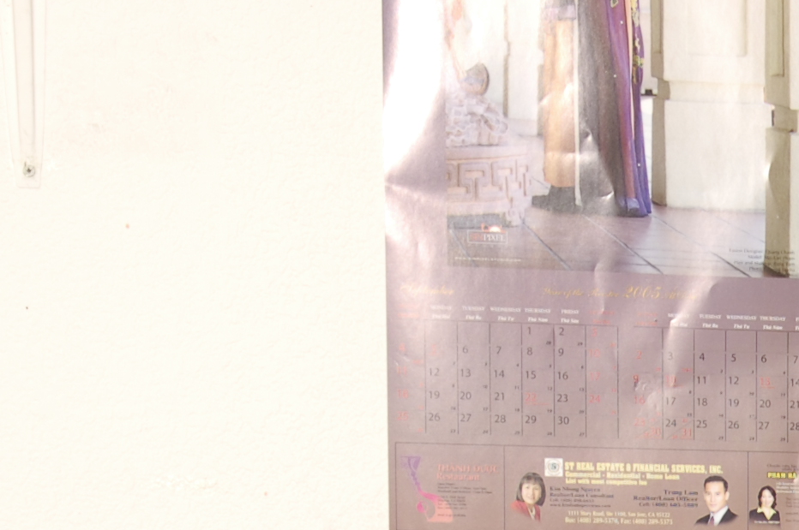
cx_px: 1392
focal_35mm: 207
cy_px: 1093
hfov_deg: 9.5
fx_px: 4589
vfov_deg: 6.4
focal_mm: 30
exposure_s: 1/125
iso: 100
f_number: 7.1
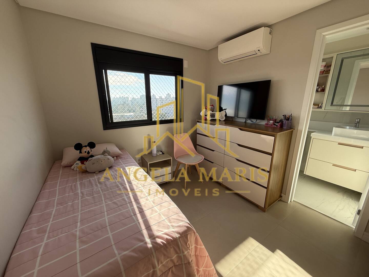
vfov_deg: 85.7
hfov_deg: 102.1
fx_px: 149
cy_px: 138
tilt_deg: -13.0
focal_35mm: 14
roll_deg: +0.0
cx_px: 184
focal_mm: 2.22
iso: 64
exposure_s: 1/482
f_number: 2.2
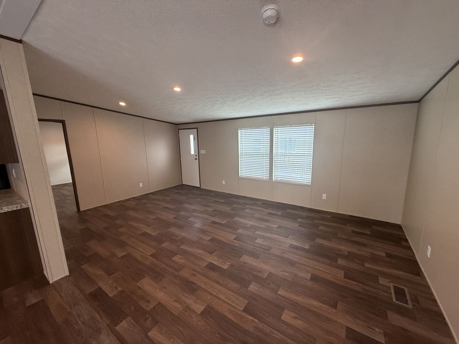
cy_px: 172
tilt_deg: -9.2
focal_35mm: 14
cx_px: 230
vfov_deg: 85.7
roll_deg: +1.4
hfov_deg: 102.1
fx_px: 186
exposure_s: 1/120
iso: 200
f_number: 2.2
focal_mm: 2.22
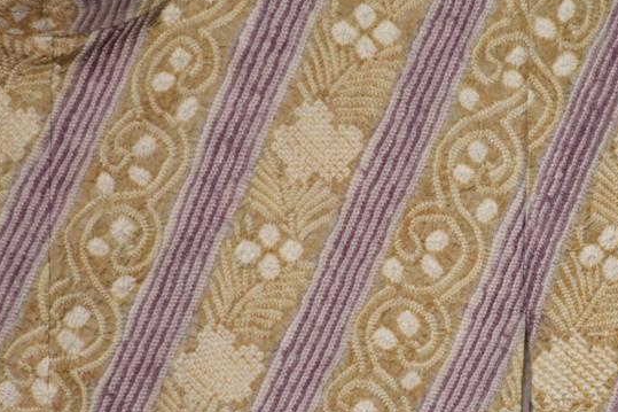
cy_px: 278
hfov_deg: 5.9
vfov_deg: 3.9
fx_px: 6006
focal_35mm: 350
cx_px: 560
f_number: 5.6
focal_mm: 116
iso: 400
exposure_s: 1/50
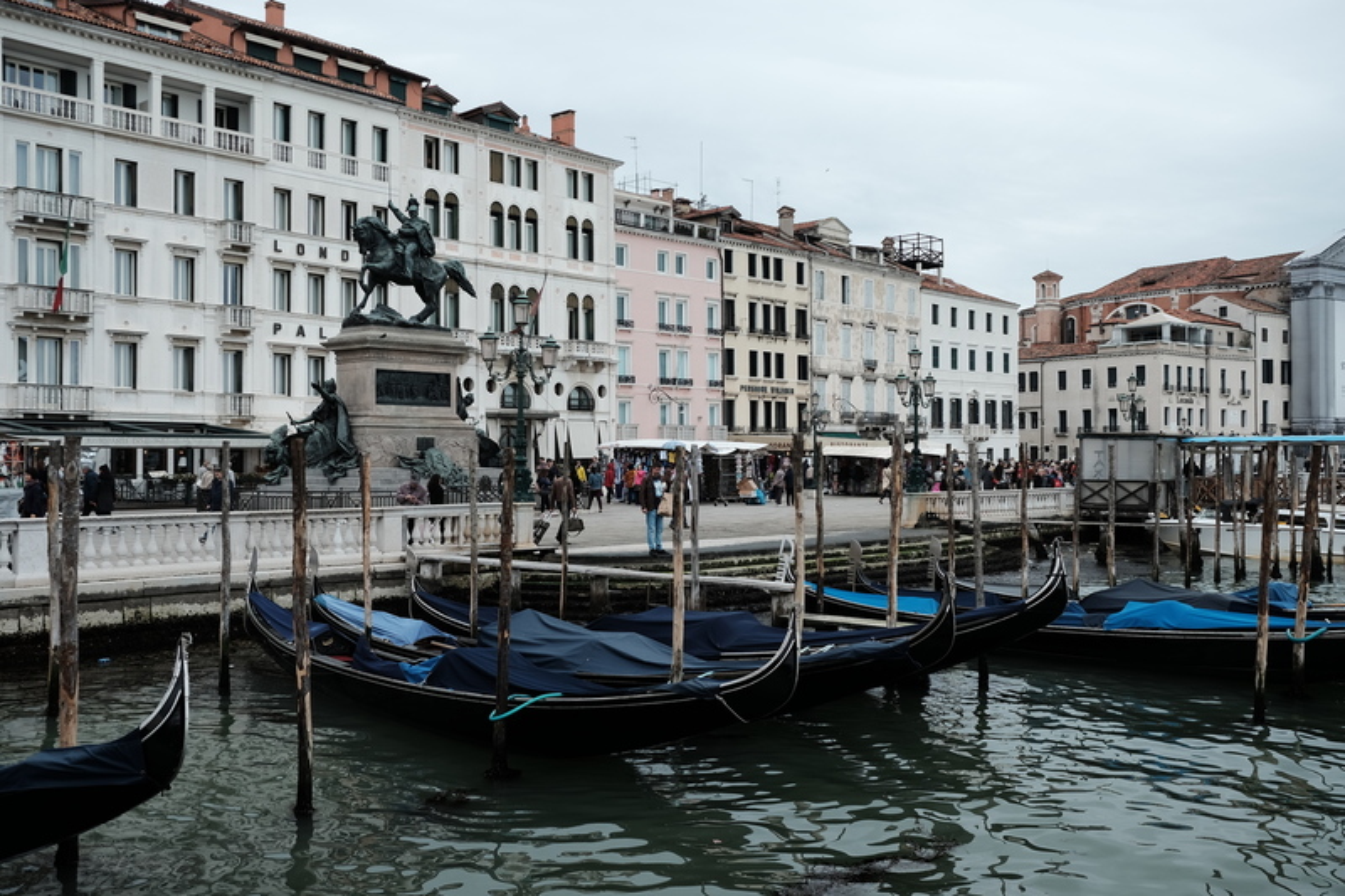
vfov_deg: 37.8
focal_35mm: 35
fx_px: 1307
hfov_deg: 54.4
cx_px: 672
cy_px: 448
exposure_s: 1/500
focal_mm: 23
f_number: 4
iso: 200
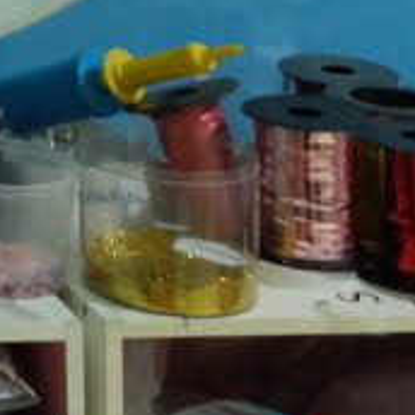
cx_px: -876
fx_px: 2333
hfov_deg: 8.4
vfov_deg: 9.3
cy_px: -514
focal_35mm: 172
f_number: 4
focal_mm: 19.1
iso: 2500
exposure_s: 1/40
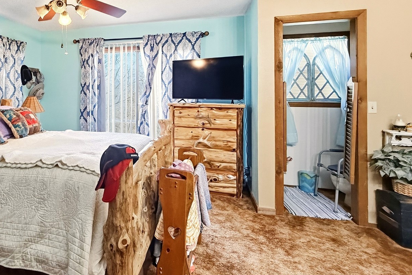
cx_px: 116
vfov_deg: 54.0
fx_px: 263
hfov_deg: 72.2
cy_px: 91
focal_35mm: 23
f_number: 2.2
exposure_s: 1/120
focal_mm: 2.2
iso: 250
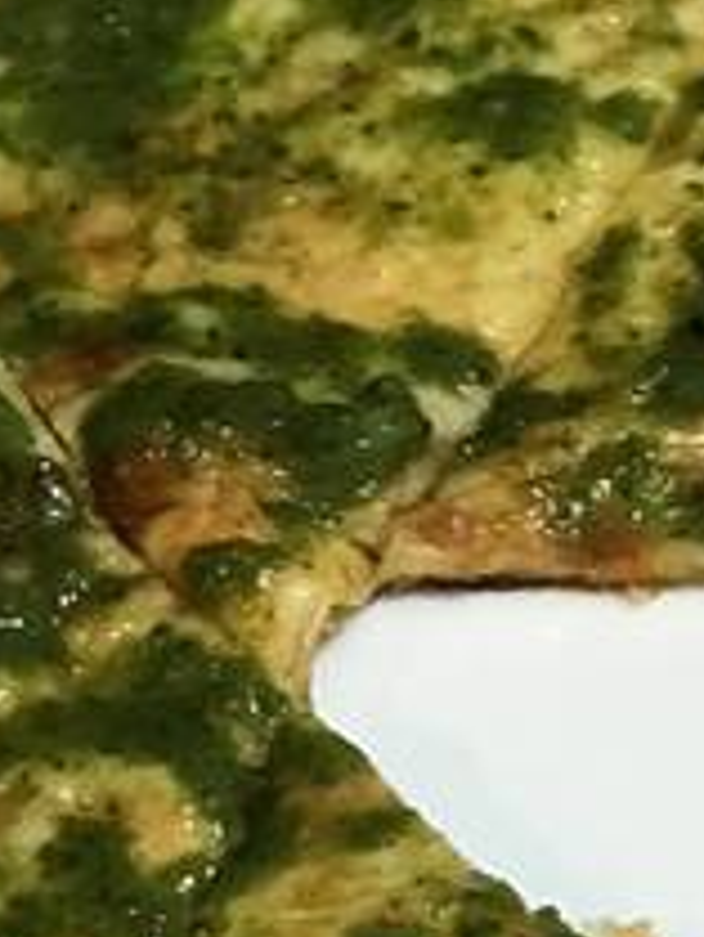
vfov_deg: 9.9
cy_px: 778
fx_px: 5418
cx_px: 682
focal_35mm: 200
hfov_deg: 7.4
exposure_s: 1/60
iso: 500
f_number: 2.8
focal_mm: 6.6
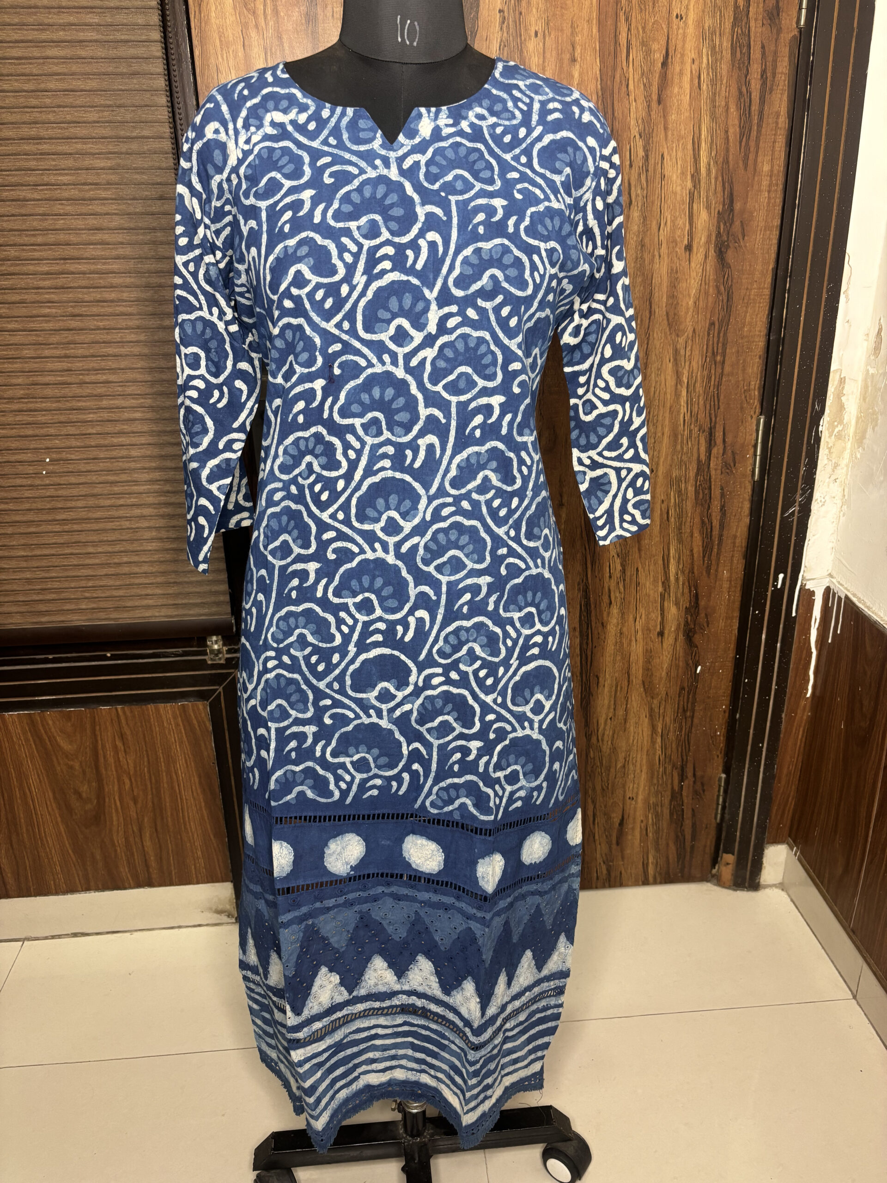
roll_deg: +0.3
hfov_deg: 53.1
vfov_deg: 67.3
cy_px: 592
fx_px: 888
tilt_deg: -22.2
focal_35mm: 26
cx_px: 444
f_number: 1.6
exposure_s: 1/50
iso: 160
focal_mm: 5.96
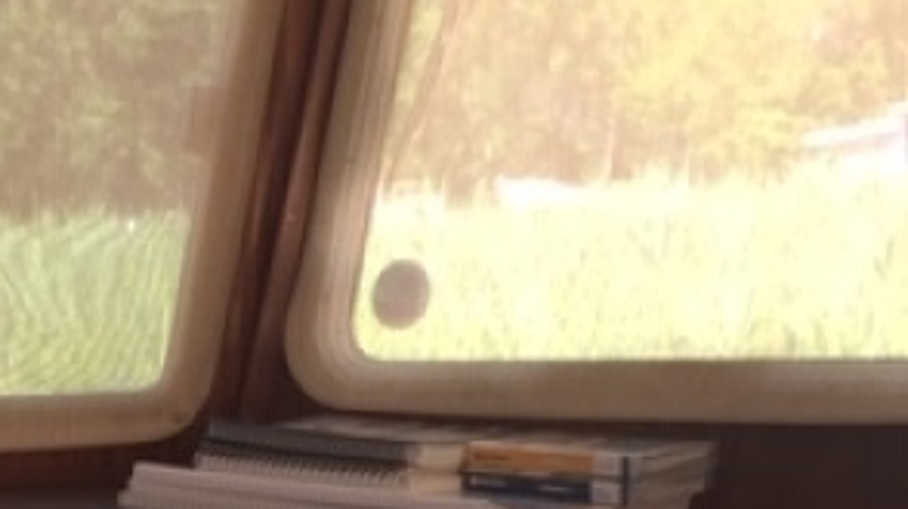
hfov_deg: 21.9
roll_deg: -0.1
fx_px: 2069
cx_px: -315
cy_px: 472
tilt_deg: -6.2
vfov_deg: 13.9
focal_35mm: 86
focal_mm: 4.15
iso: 32
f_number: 2.2
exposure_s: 1/40
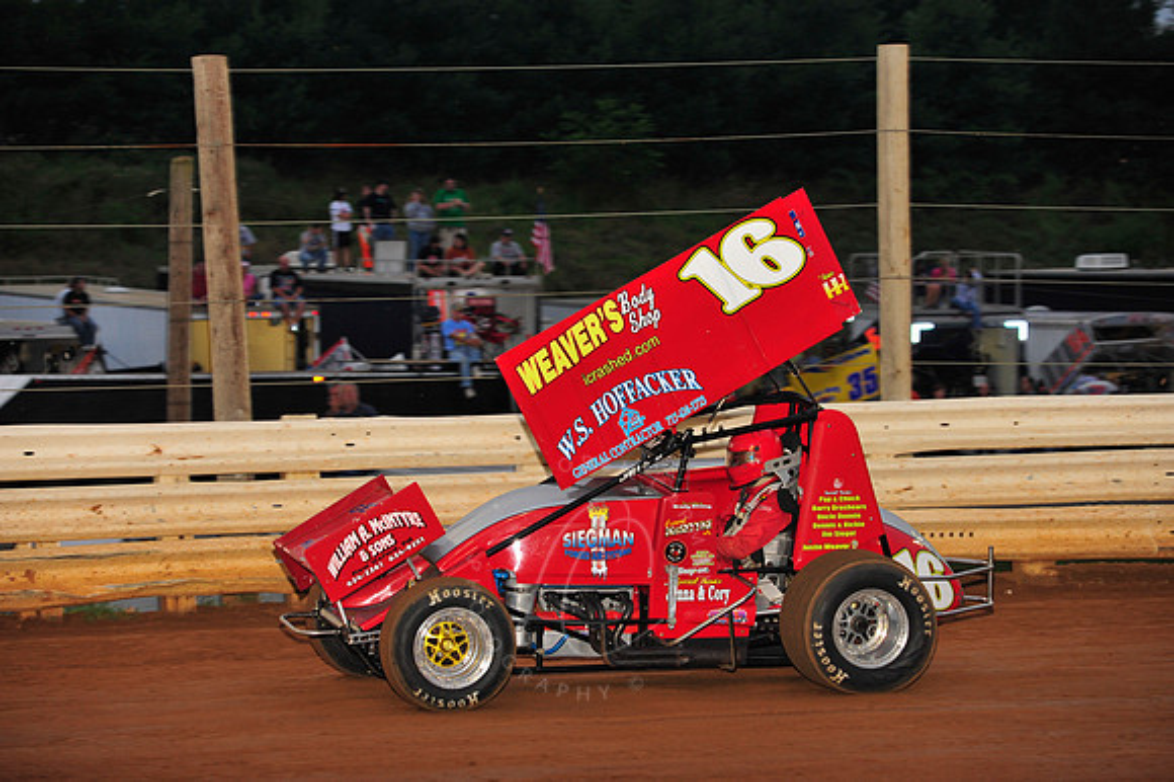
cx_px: 587
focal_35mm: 155
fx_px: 5052
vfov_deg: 8.8
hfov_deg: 13.3
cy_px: 391
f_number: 6.3
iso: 1000
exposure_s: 1/320
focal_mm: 155
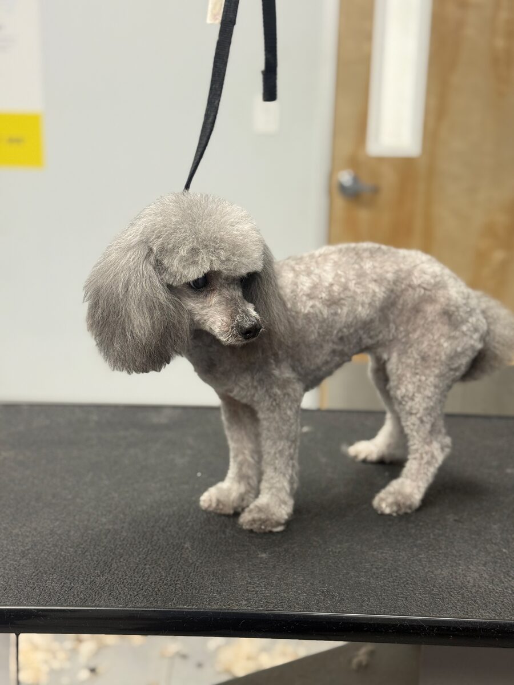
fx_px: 950
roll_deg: -0.9
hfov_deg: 30.3
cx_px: 257
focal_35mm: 48
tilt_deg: -14.4
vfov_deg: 39.7
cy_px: 342
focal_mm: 6.76
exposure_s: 1/60
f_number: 1.78
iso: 64
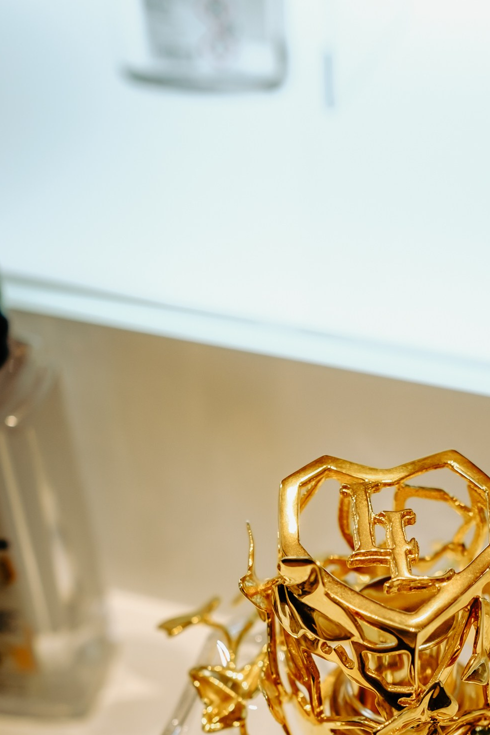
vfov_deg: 31.9
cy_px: 607
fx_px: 1246
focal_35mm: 61
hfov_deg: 21.8
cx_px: 425
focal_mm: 23
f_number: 2.8
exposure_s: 1/500
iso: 200
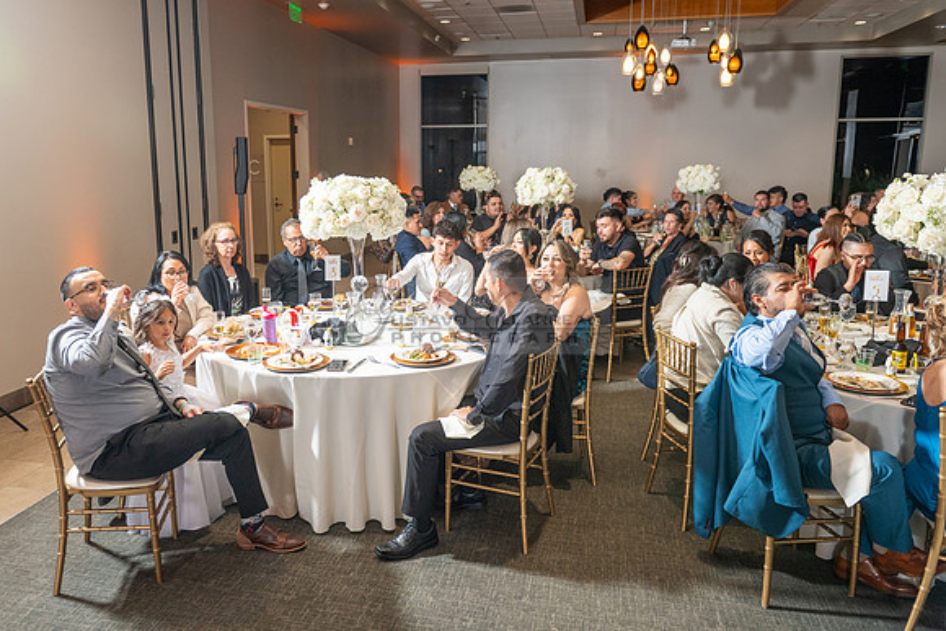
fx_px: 698
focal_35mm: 27
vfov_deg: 48.6
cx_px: 422
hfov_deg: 68.0
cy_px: 282
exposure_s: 1/160
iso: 800
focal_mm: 24
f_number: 3.5
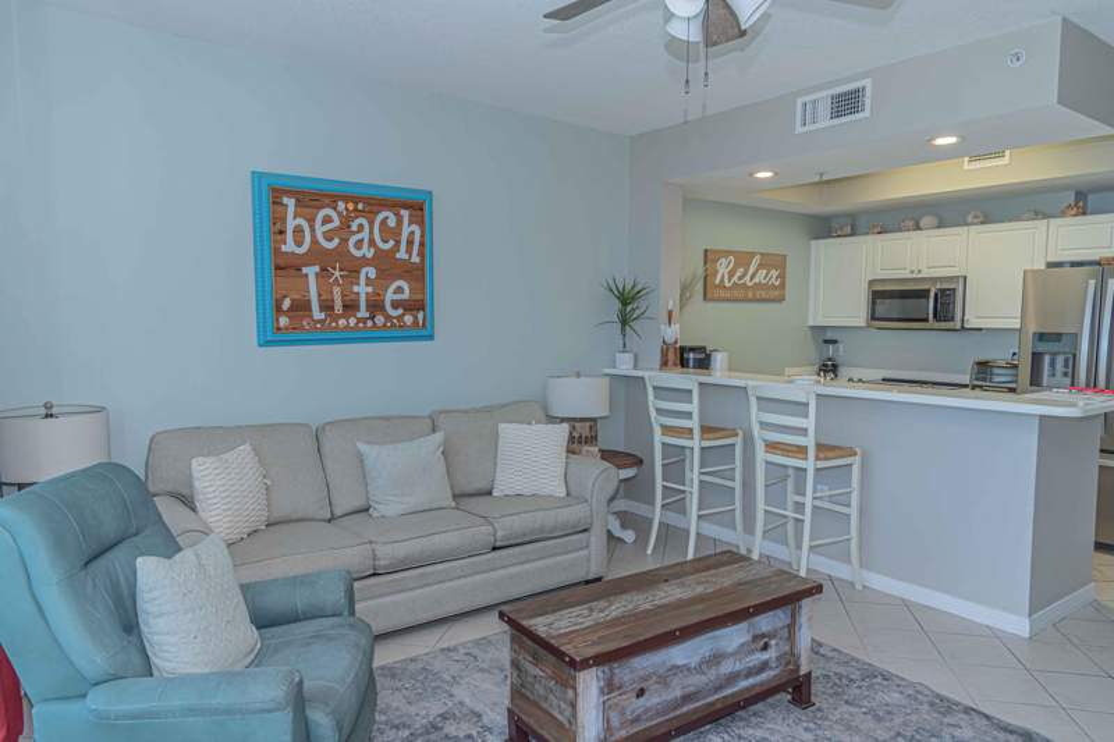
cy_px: 371
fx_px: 742
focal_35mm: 24
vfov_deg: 53.1
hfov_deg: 73.8
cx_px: 557
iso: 400
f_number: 6.3
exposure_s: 1/125
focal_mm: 24
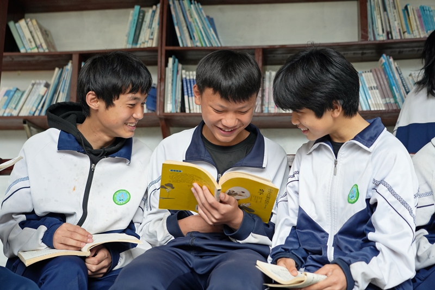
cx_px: 218
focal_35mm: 49
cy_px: 145
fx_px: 592
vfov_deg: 27.5
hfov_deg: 40.4
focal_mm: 49
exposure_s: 1/250
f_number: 4
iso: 1000
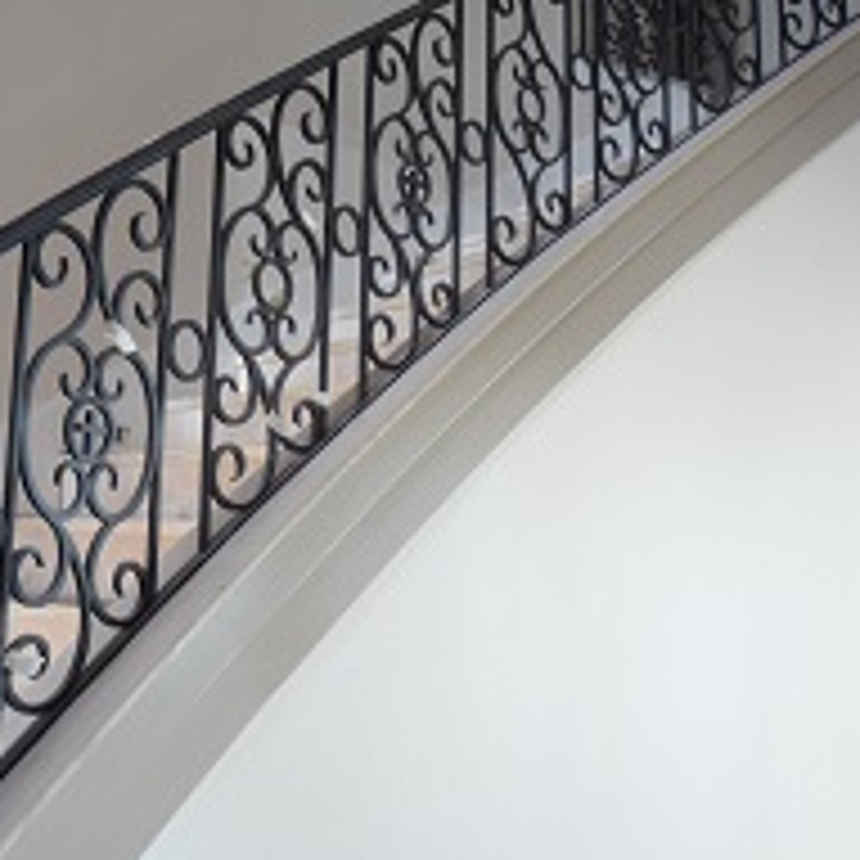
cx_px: 297
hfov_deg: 39.6
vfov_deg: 39.9
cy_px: 356
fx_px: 1181
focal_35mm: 42
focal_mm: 4.9
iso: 240
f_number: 3.3
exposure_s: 1/30
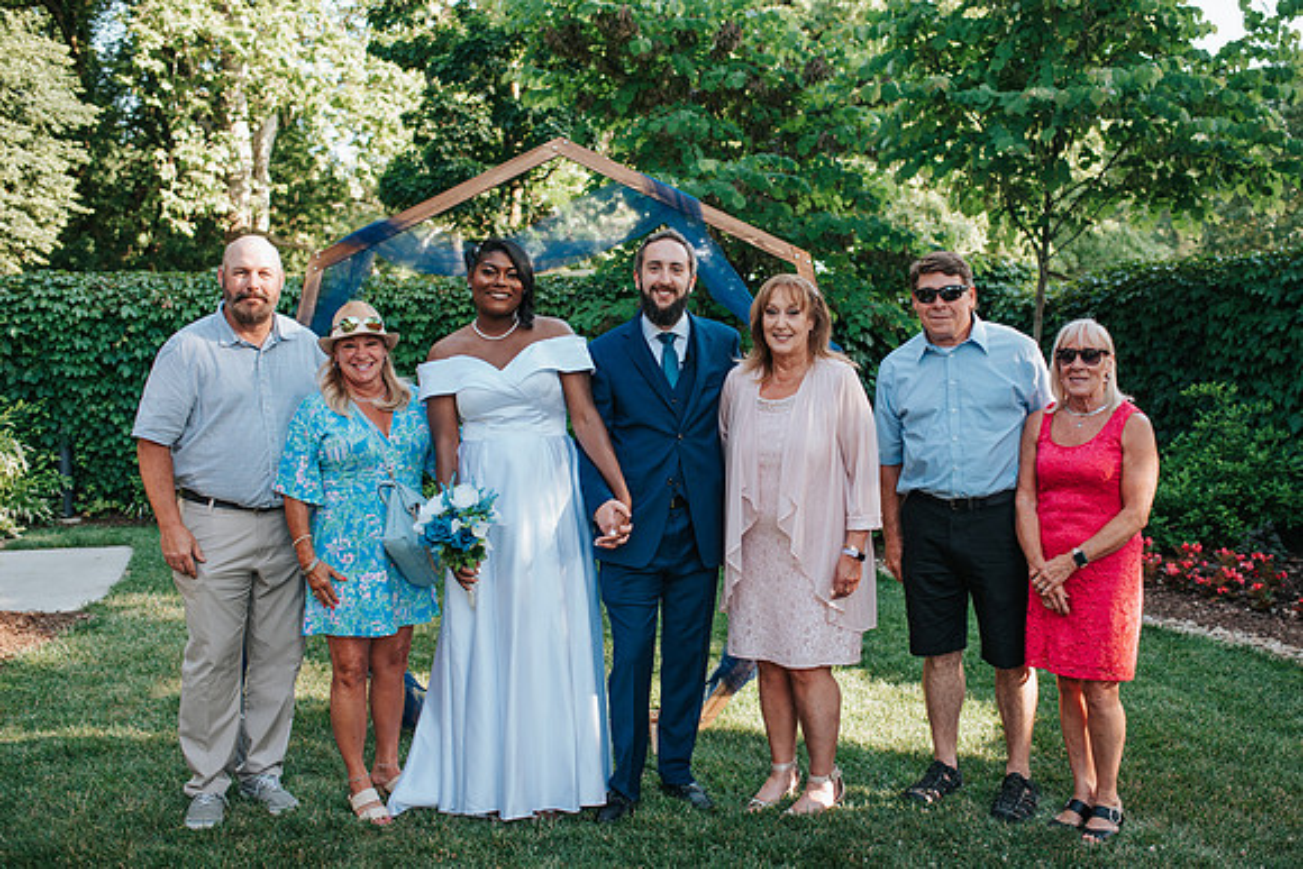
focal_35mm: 39
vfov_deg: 34.6
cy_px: 434
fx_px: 1394
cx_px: 702
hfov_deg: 50.1
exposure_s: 1/500
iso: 360
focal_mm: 35
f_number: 3.2
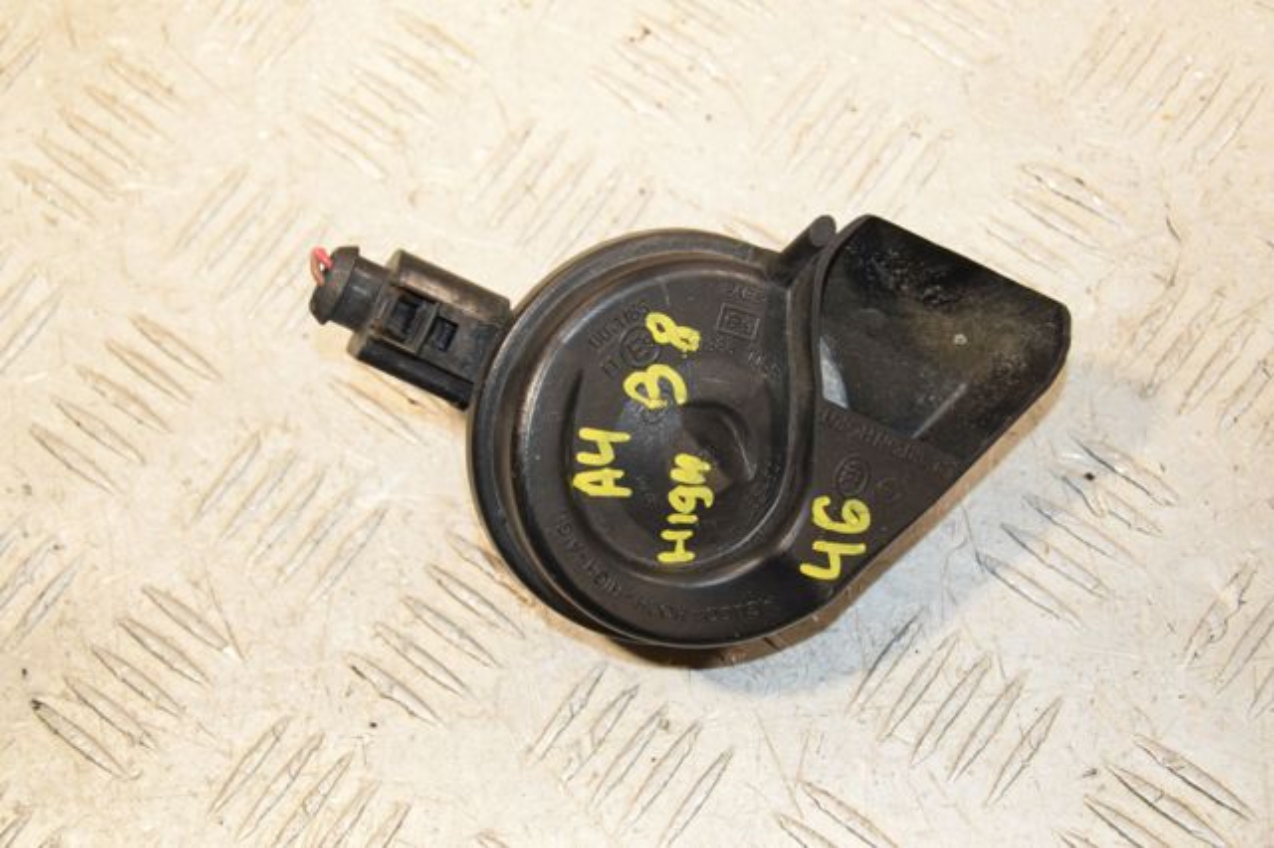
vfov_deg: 18.2
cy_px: 424
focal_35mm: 75
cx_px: 637
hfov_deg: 27.0
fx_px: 2653
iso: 1600
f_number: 6.3
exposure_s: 1/200
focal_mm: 50
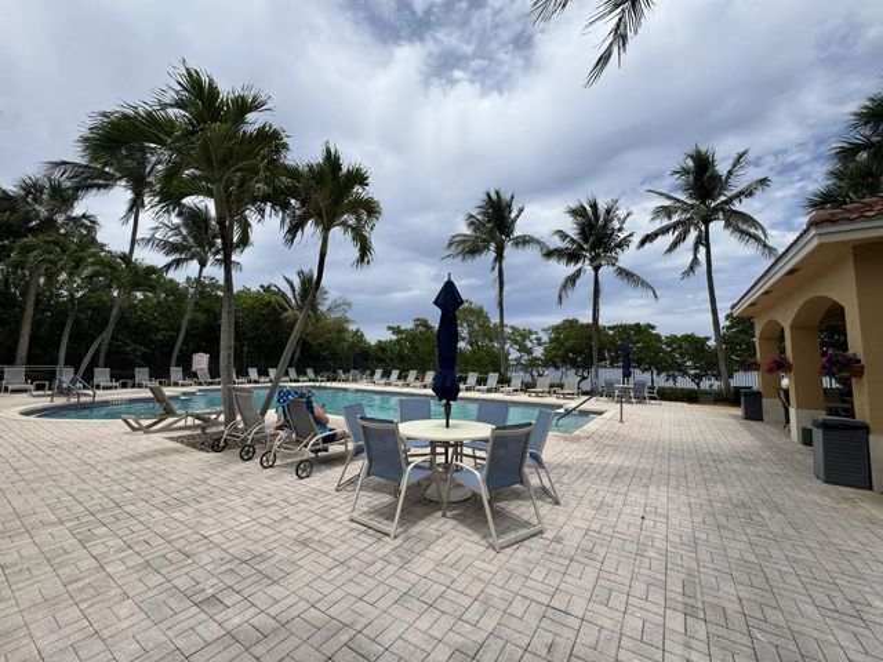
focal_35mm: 14
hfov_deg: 102.1
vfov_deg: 85.7
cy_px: 331
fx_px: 357
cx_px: 442
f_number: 2.2
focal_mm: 2.22
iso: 50
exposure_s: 1/3546
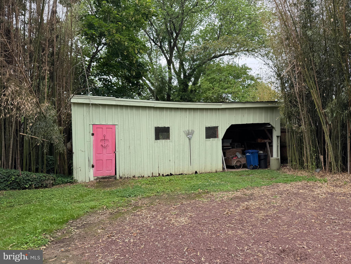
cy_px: 132
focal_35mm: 24
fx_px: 243
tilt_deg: +0.8
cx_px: 176
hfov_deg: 71.6
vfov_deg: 56.8
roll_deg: +0.2
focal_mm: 6.76
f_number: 1.78
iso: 80
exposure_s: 1/842
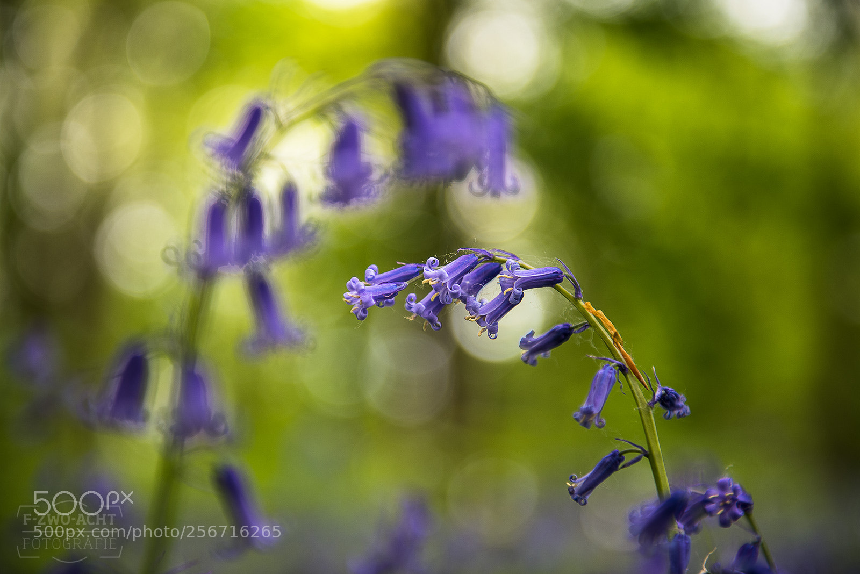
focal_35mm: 70
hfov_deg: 28.8
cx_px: 430
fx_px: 1673
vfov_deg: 19.5
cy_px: 287
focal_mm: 70
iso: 125
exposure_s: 1/80
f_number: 2.8
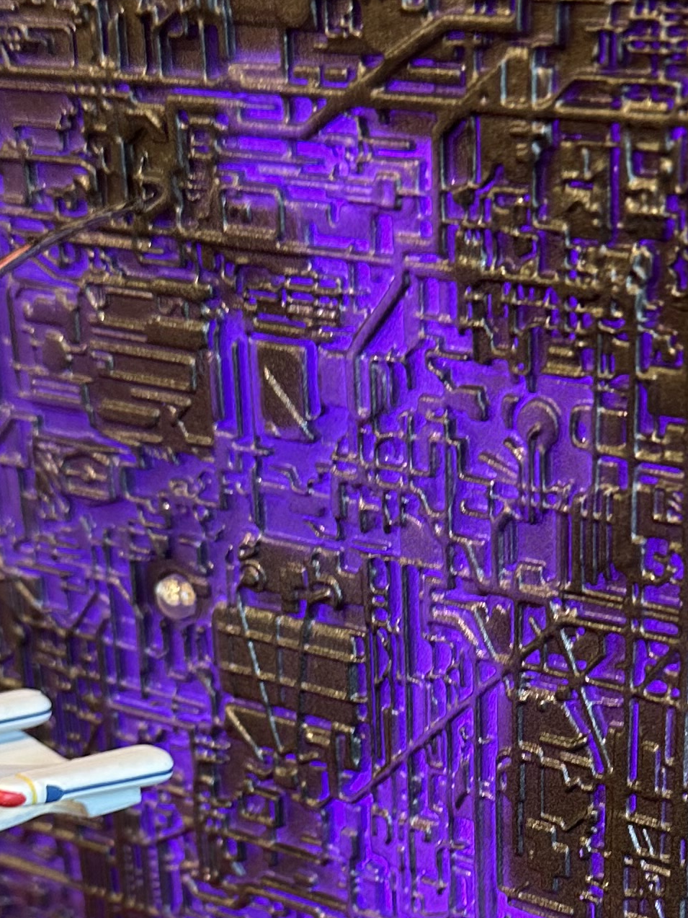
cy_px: 813
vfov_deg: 24.9
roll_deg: +0.4
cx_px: 476
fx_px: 2014
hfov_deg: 19.3
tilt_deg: -25.1
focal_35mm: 76
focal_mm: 6.86
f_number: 1.78
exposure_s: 1/60
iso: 160
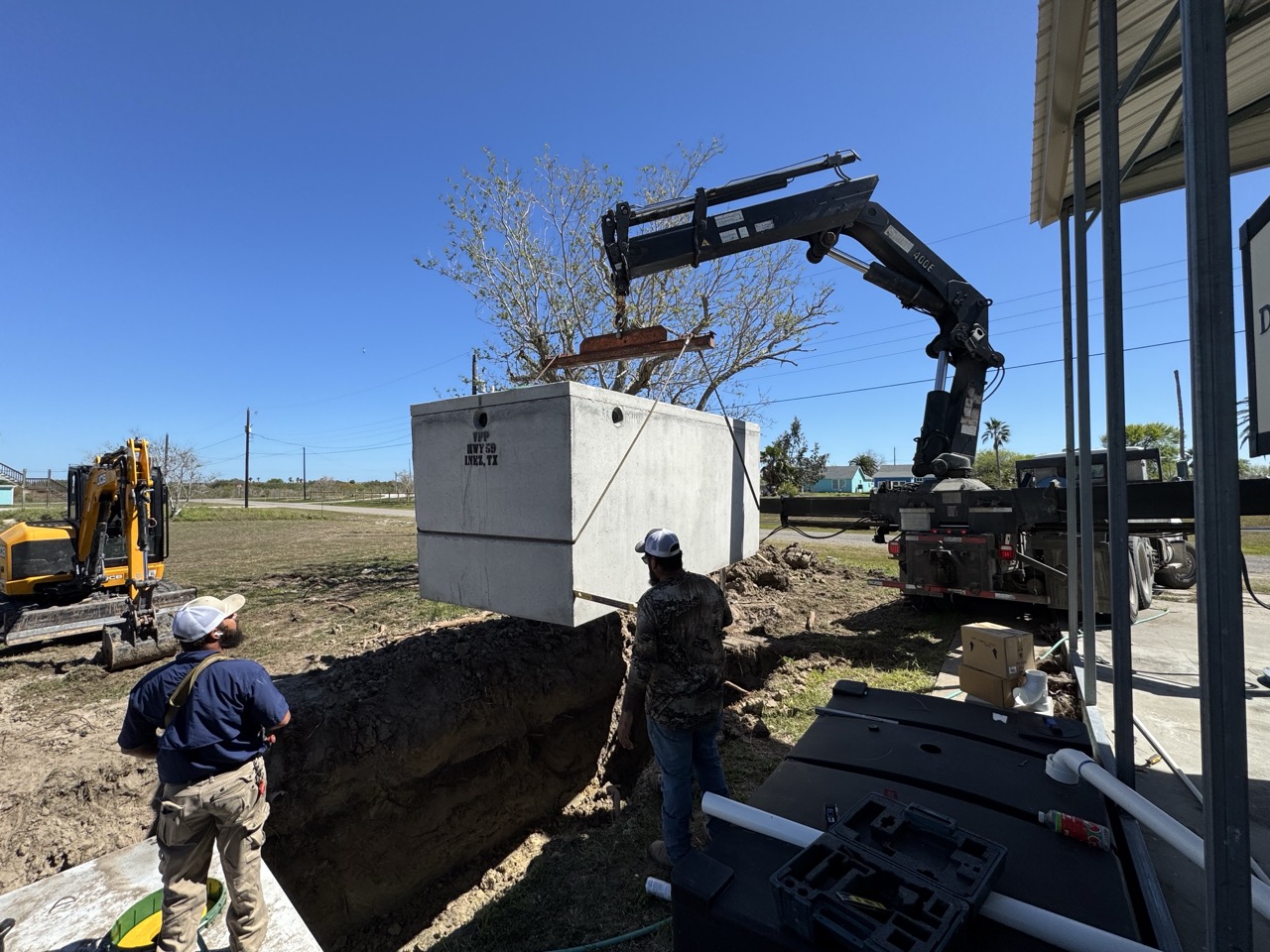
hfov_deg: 102.1
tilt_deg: +1.3
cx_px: 635
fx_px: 514
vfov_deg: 85.7
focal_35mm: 14
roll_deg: +0.8
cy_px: 476
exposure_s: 1/2273
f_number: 2.2
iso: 50
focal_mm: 2.22
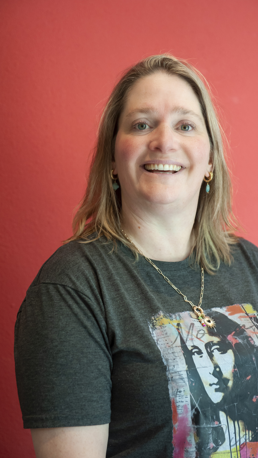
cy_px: 228
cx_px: 141
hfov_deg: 16.3
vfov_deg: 28.6
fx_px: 900
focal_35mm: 74
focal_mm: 70
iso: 1250
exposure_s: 1/200
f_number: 4
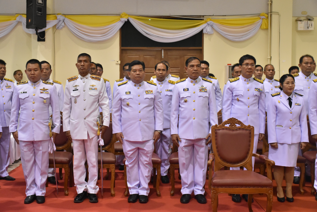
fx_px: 449
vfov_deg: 26.5
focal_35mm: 51
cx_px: 158
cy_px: 106
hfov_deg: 38.9
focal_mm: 34
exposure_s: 1/100
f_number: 5
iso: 2500
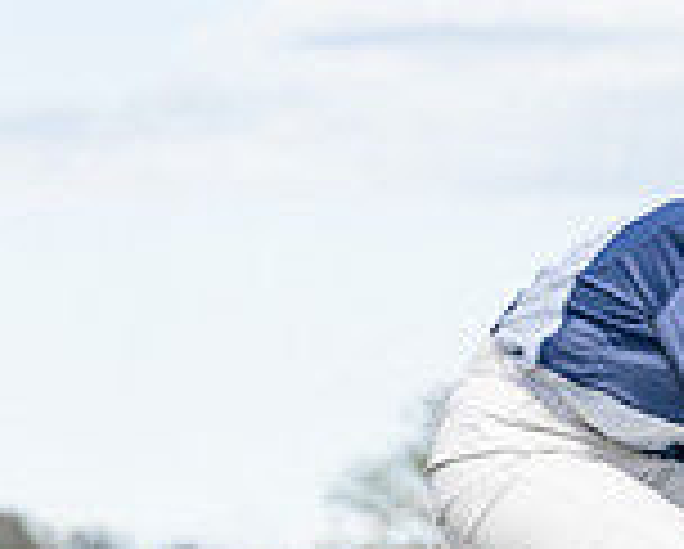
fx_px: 9344
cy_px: 1061
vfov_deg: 3.3
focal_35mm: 461
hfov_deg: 4.2
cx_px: 142
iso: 400
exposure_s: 1/1600
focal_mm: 89
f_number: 4.5
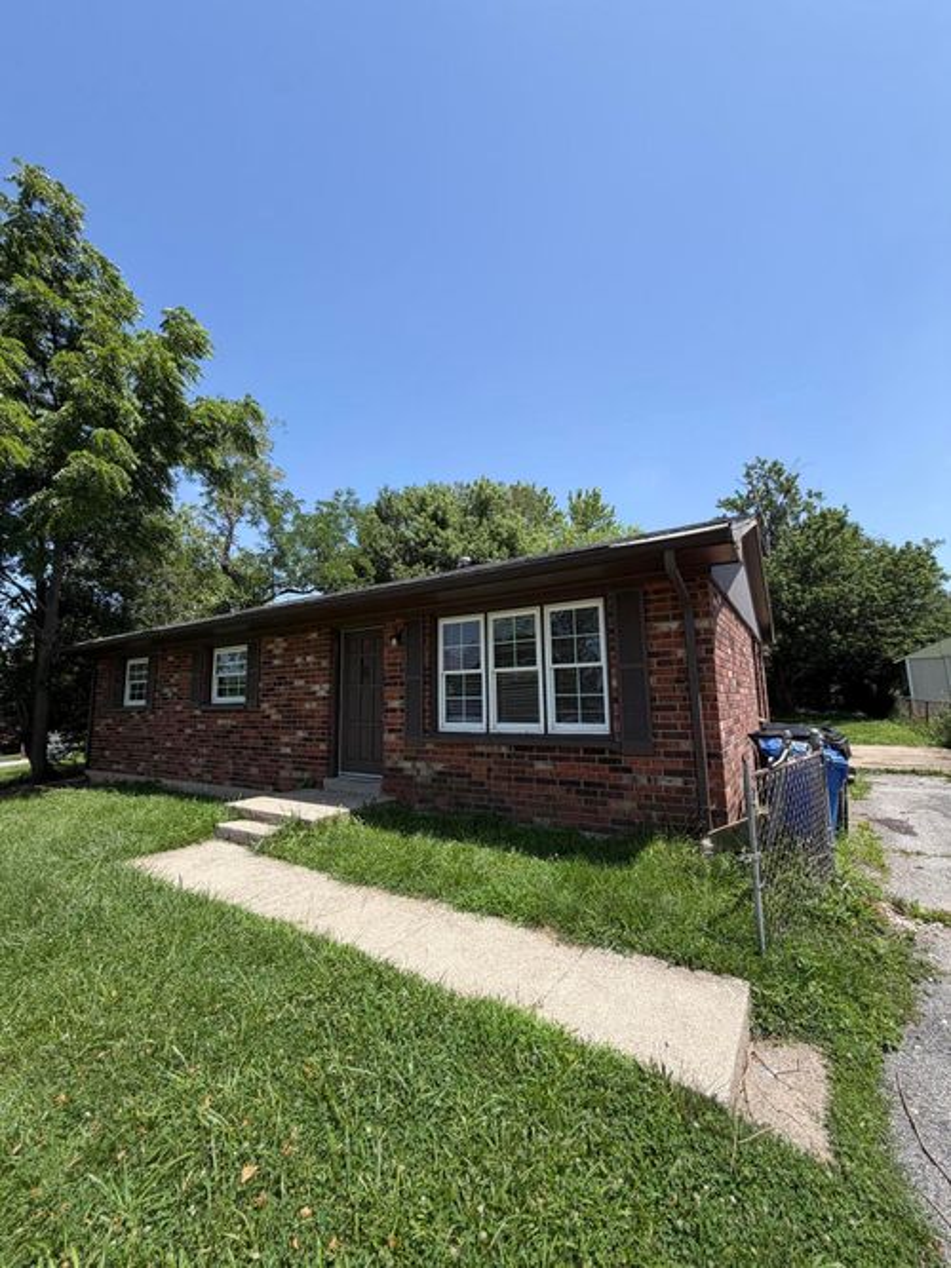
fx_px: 513
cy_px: 634
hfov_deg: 85.7
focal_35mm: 14
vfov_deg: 102.1
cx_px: 476
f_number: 2.2
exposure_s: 1/770
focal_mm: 2.22
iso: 32
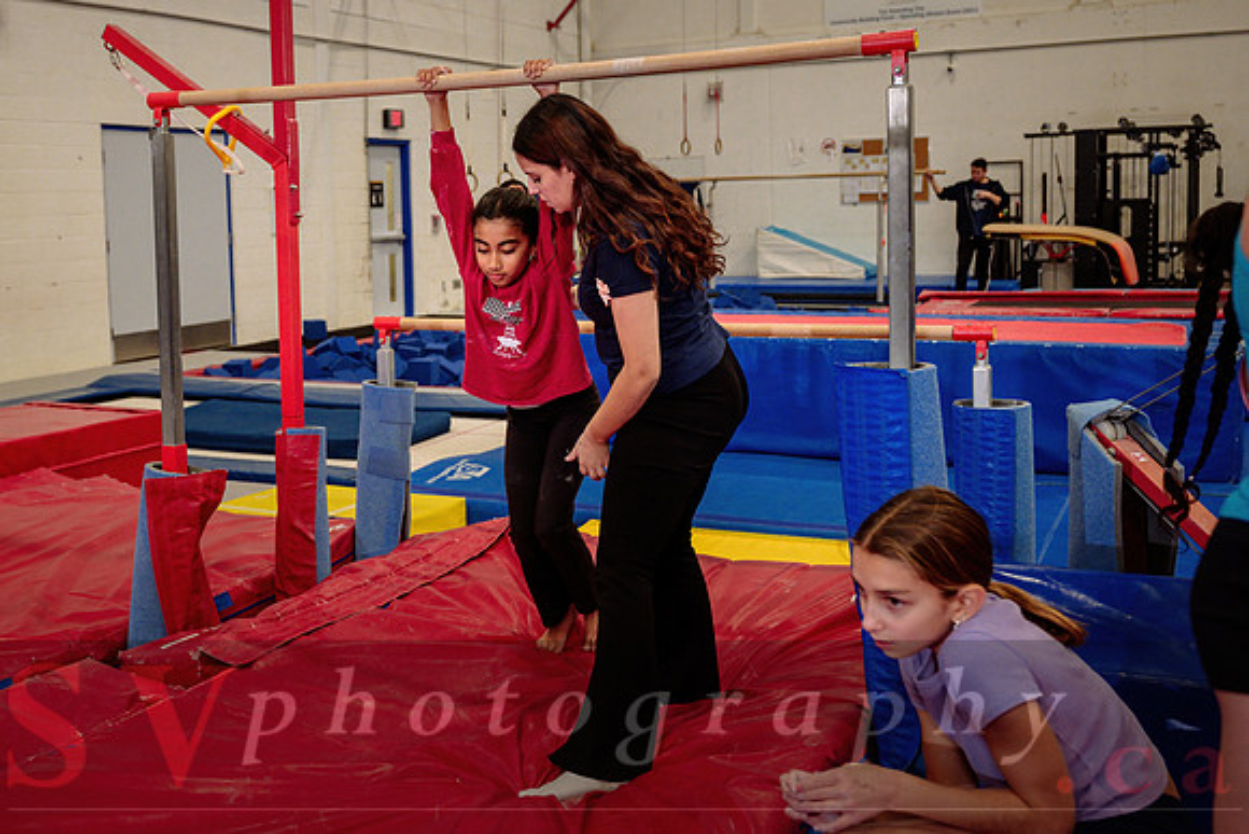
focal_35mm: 41
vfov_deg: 32.2
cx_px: 416
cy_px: 318
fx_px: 1436
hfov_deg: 46.3
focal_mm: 31
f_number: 3.5
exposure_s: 1/250
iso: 1600
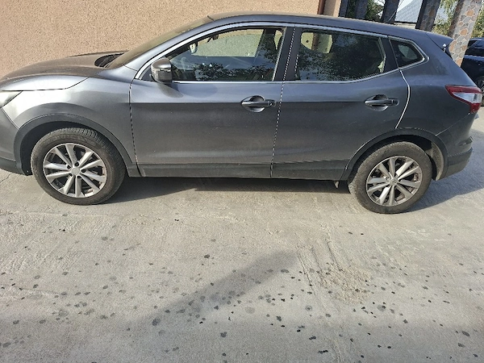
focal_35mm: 23
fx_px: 322
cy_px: 182
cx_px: 242
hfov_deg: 73.9
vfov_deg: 58.9
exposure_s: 1/556
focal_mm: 5.54
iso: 50
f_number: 1.8
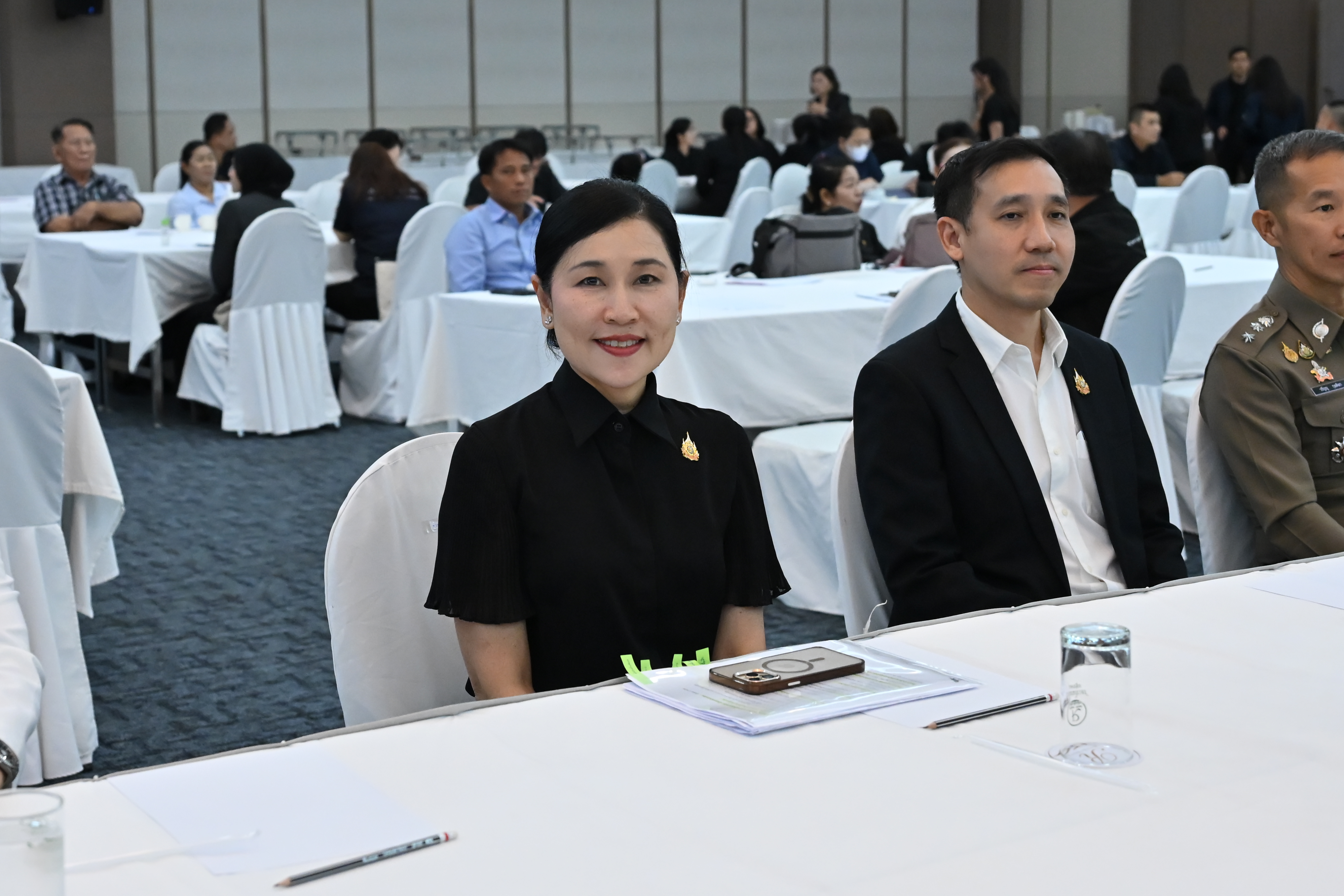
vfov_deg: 24.1
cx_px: 544
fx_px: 2091
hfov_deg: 35.5
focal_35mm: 56
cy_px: 311
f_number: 4
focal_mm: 37
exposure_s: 1/250
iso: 3200
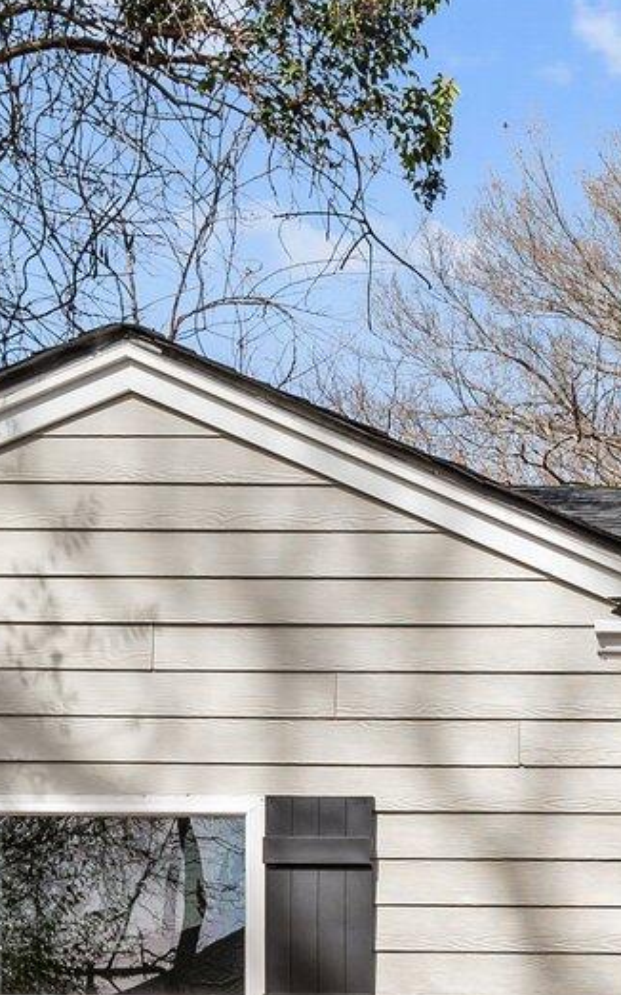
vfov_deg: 26.5
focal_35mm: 76
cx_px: 1162
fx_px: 2059
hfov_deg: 14.7
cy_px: 832
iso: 100
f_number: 8
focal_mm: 19
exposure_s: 1/250
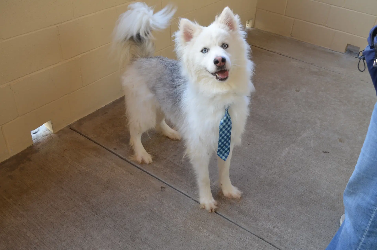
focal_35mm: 33
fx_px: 345
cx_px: 188
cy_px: 125
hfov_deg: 57.3
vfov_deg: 39.8
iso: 400
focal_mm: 22
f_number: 5.6
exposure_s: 1/100
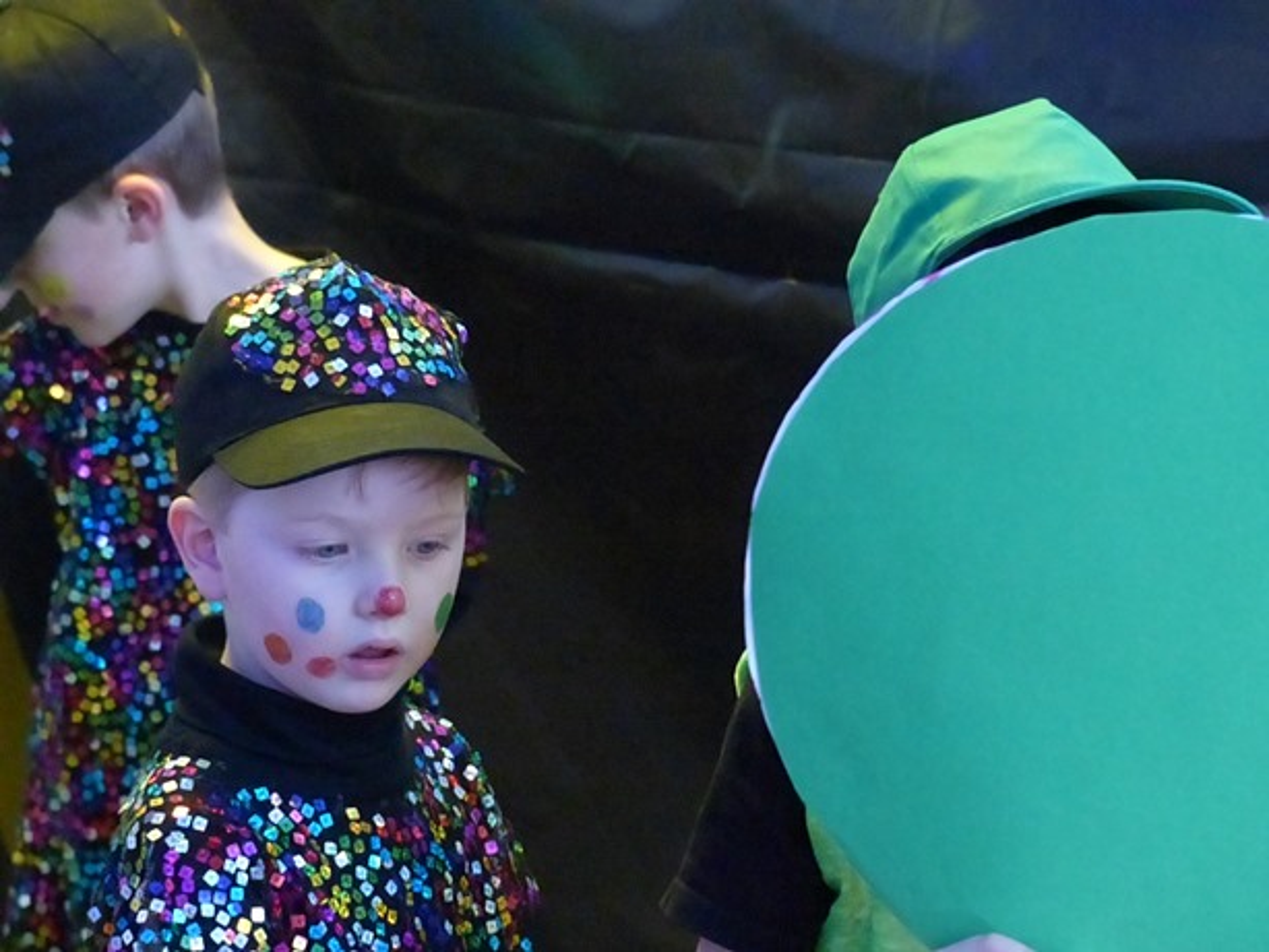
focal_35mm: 189
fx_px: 6931
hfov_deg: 10.5
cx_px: 634
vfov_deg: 7.9
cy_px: 476
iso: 2000
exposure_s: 1/80
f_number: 2.8
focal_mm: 34
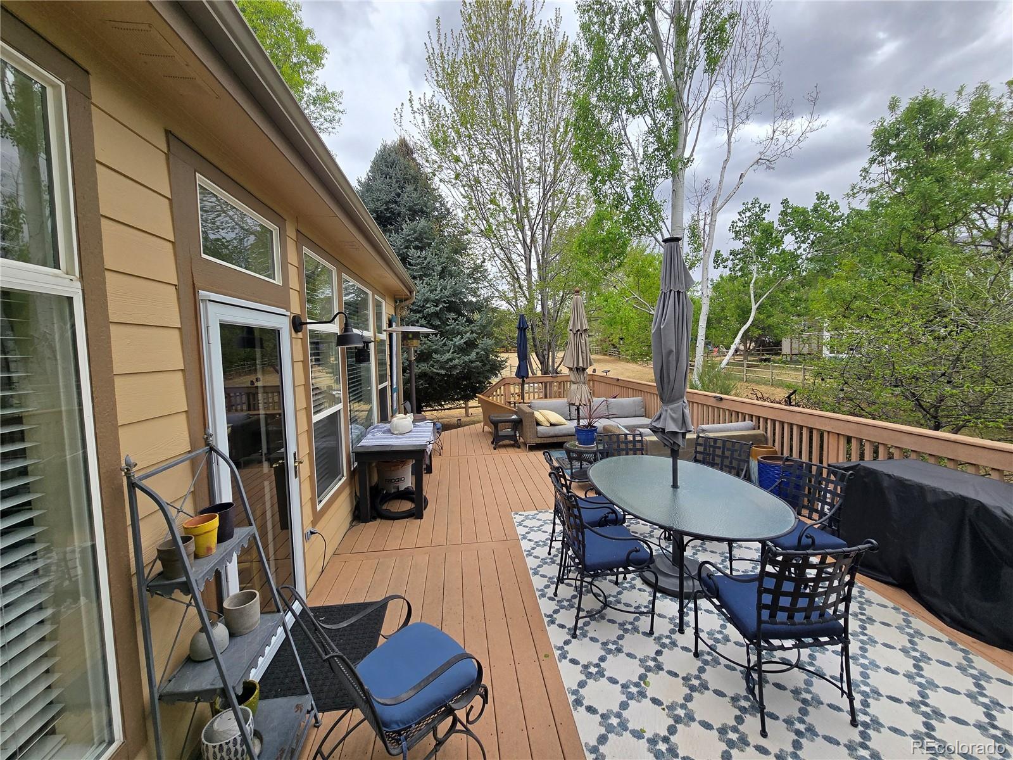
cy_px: 380
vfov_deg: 89.9
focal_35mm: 13
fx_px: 380
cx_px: 506
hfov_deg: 106.2
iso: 50
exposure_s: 1/1704
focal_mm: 2.2
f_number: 2.2
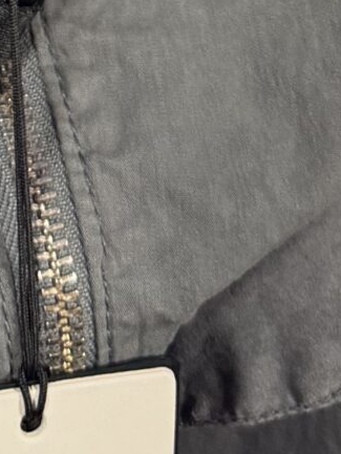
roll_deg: -1.8
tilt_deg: -9.7
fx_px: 1864
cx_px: -123
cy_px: -630
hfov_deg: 10.2
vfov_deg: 11.5
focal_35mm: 142
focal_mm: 6.76
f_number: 1.78
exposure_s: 1/50
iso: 500
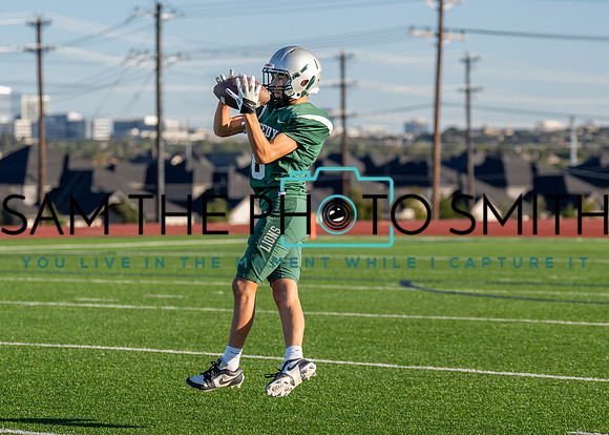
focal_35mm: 170
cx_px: 326
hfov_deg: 11.8
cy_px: 242
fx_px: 2948
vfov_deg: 8.4
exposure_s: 1/4000
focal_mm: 100
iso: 320
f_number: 2.8
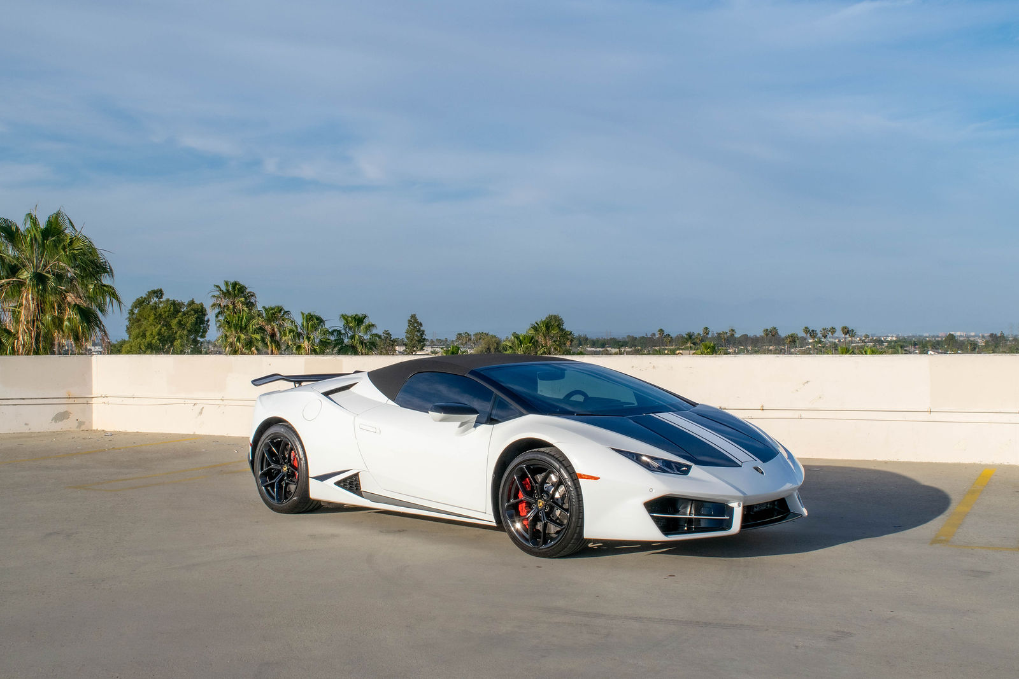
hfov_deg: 48.3
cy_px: 340
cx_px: 510
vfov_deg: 33.3
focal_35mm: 40
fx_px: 1136
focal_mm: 24
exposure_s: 1/500
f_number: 11
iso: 200
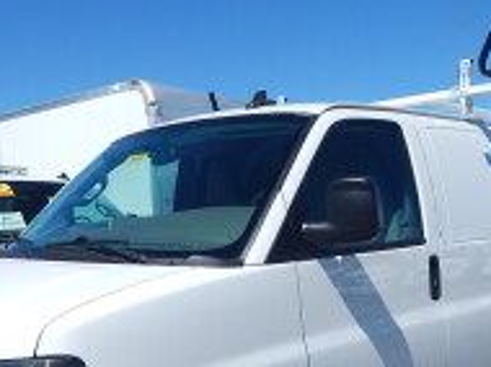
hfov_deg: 42.1
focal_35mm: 45
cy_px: 330
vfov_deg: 30.7
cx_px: 230
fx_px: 637
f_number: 6
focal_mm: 4
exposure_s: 1/1000
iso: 125
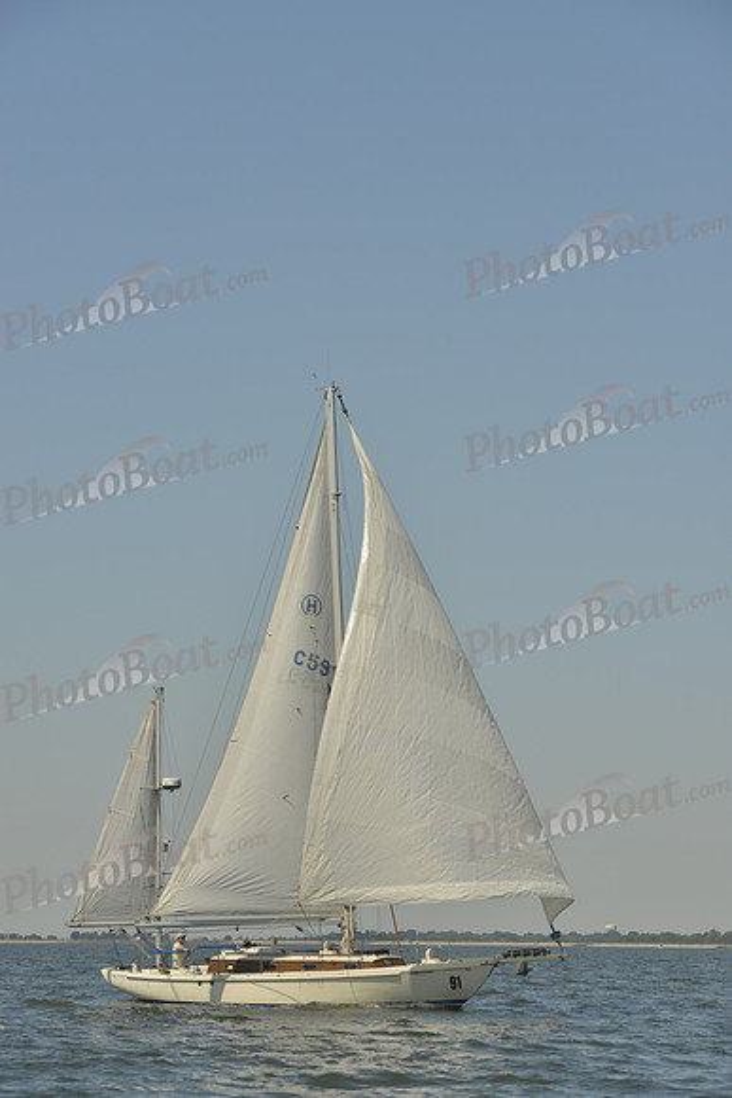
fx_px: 2987
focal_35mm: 98
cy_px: 549
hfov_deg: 14.0
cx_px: 366
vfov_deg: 20.8
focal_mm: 98
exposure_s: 1/1000
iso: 200
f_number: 7.1
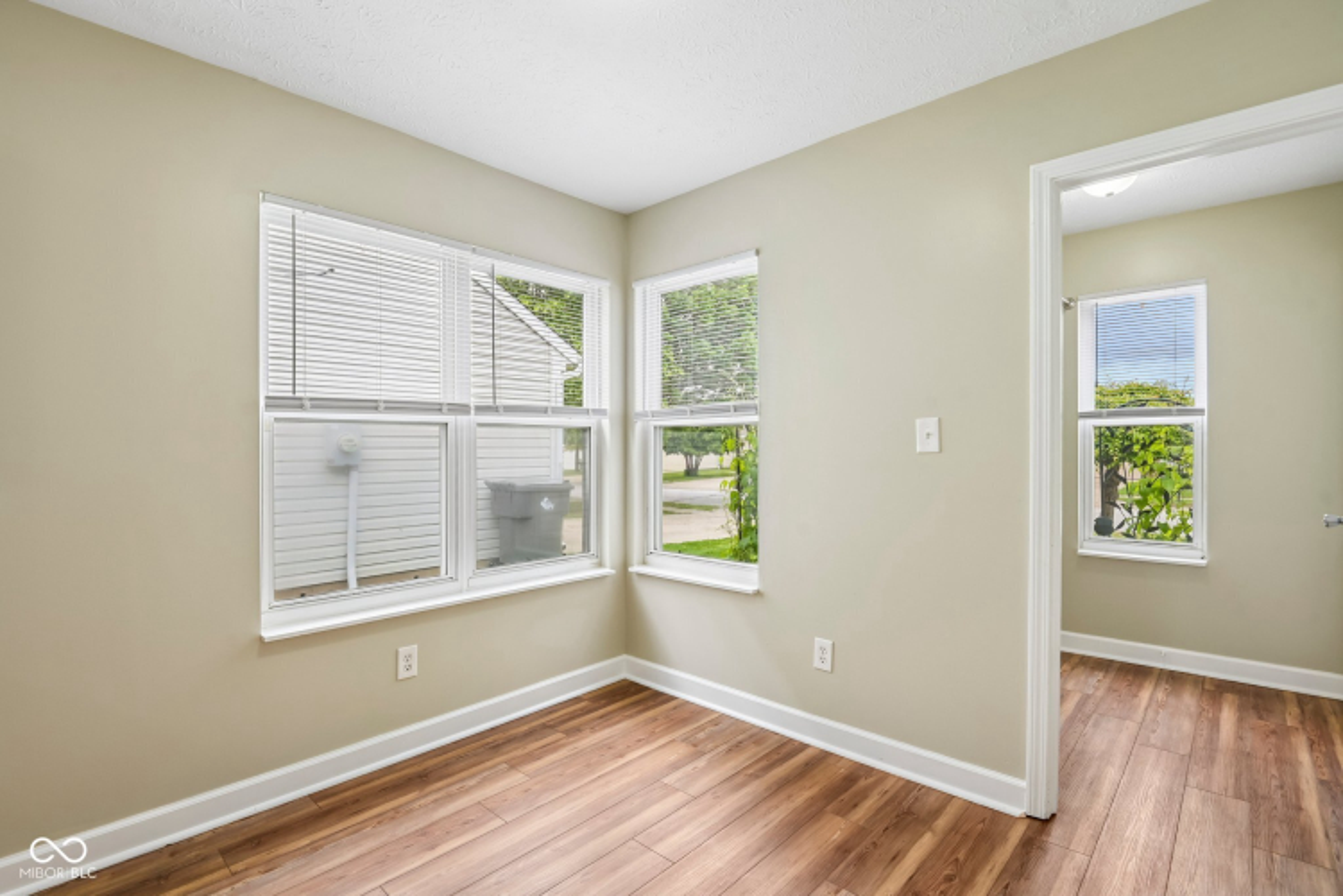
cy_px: 448
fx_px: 597
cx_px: 672
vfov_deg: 73.7
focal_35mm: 16
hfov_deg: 96.7
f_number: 8
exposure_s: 1/30
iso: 100
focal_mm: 16
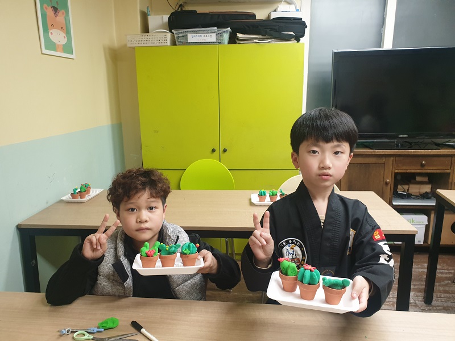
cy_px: 170
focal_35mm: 26
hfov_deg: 67.3
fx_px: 342
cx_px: 228
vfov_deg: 53.1
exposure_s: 1/60
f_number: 2.4
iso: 250
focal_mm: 4.3
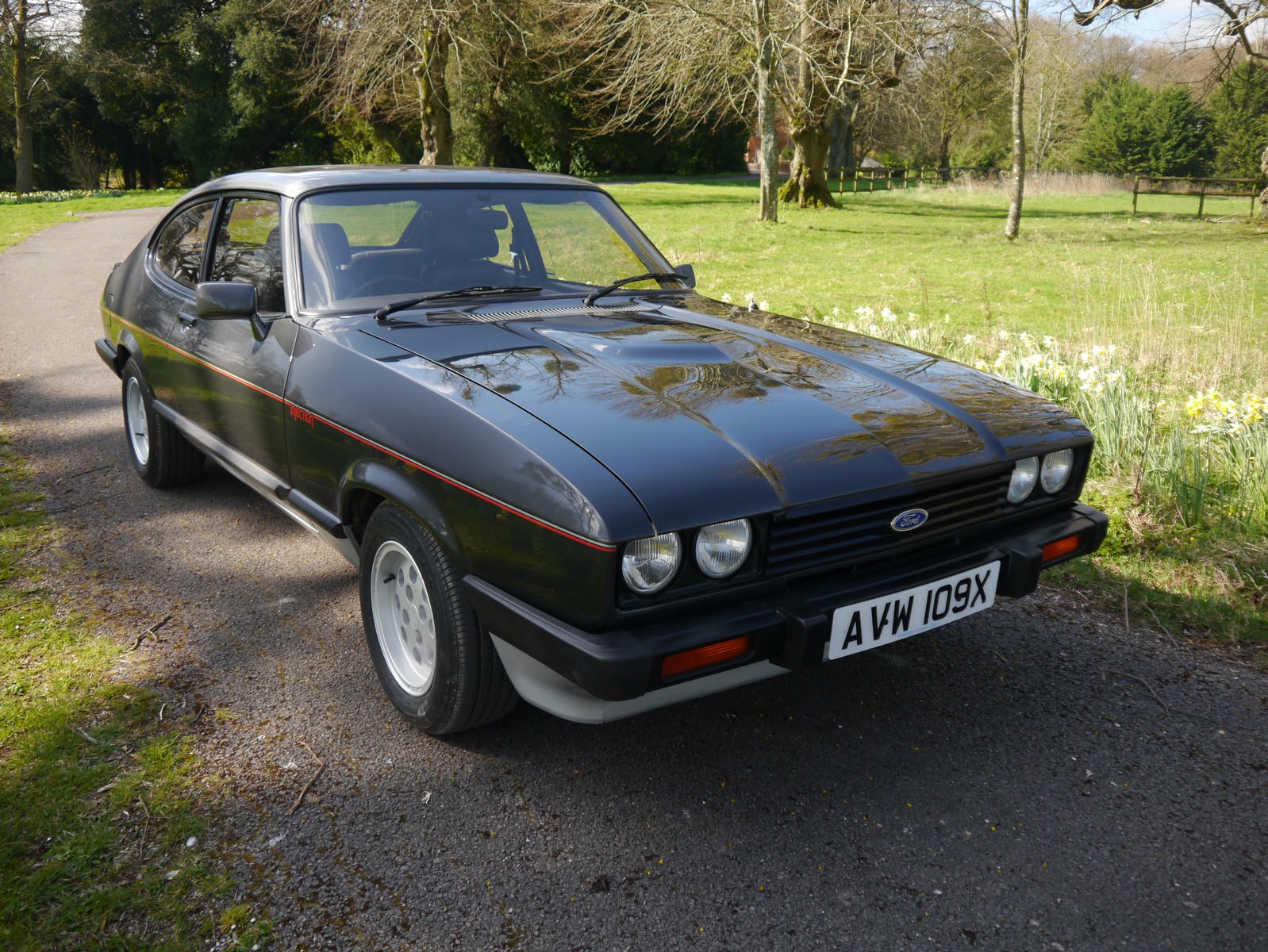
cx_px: 634
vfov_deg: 44.2
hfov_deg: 56.8
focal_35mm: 32
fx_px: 1173
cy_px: 476
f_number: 4
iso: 160
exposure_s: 1/125
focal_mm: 16
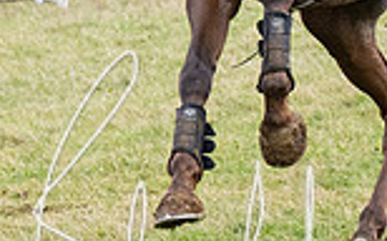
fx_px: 5322
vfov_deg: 2.6
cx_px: 251
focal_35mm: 505
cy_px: -69
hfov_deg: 4.2
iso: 800
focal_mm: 71
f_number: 4
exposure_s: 1/1600
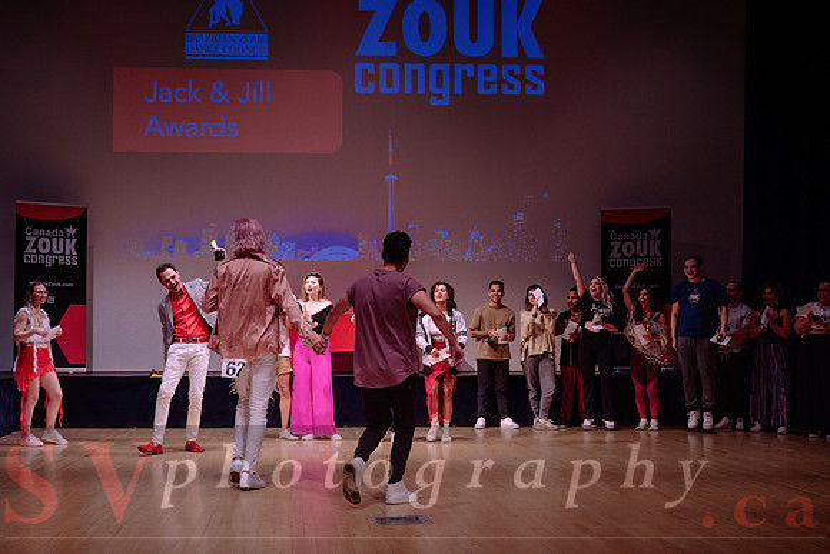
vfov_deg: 30.8
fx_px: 1002
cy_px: 325
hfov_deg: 44.8
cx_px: 343
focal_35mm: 43
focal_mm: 37
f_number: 3.2
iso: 1000
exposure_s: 1/400
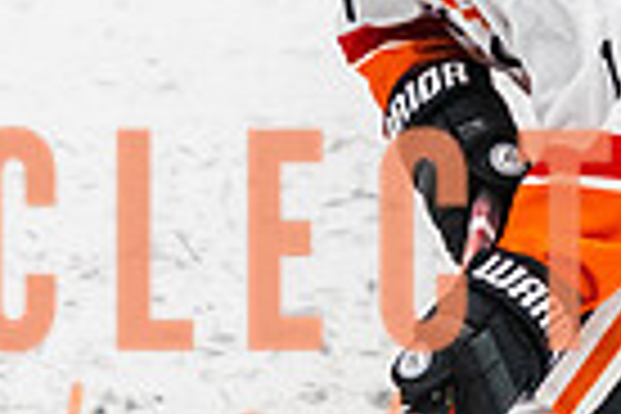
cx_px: 753
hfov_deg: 1.6
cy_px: 243
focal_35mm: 1255
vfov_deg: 1.1
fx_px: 21647
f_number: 2.8
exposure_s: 1/640
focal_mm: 135
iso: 1600
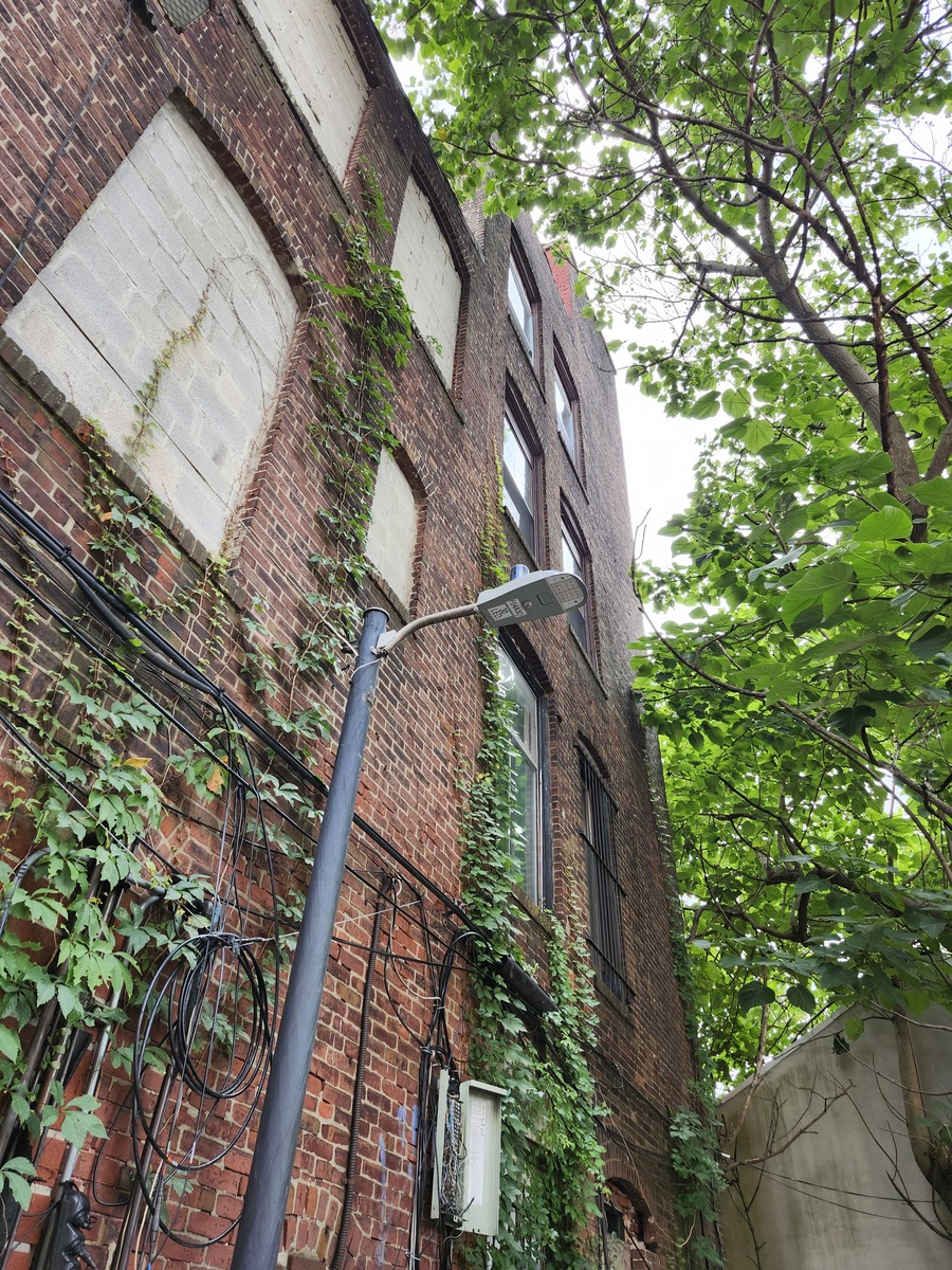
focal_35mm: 23
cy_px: 635
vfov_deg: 73.9
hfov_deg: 58.9
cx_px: 476
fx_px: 843
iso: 32
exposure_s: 1/180
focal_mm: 5.54
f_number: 1.8
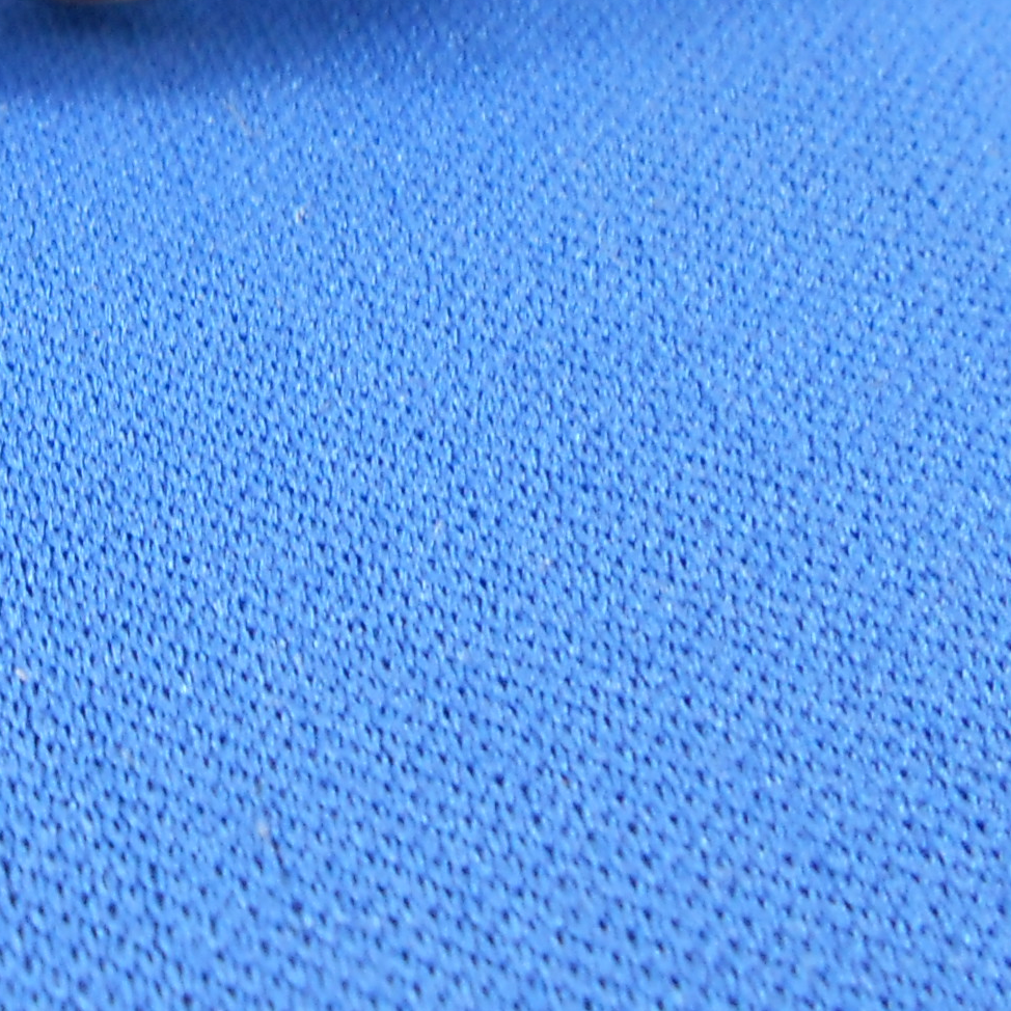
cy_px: 200
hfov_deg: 19.3
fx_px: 2544
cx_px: -553
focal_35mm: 77
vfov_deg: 22.2
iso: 160
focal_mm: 4.6
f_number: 3.5
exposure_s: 1/30
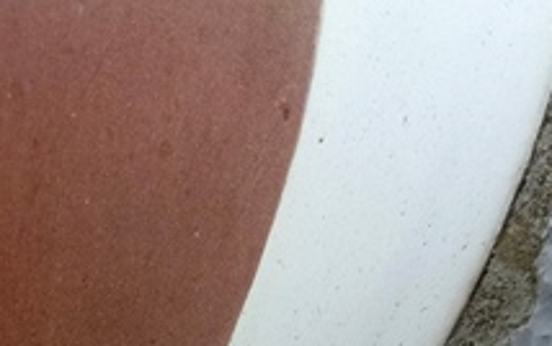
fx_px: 1490
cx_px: -124
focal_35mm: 99
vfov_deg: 11.5
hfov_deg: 19.6
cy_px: 754
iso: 113
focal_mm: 4.76
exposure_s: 1/142
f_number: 1.69
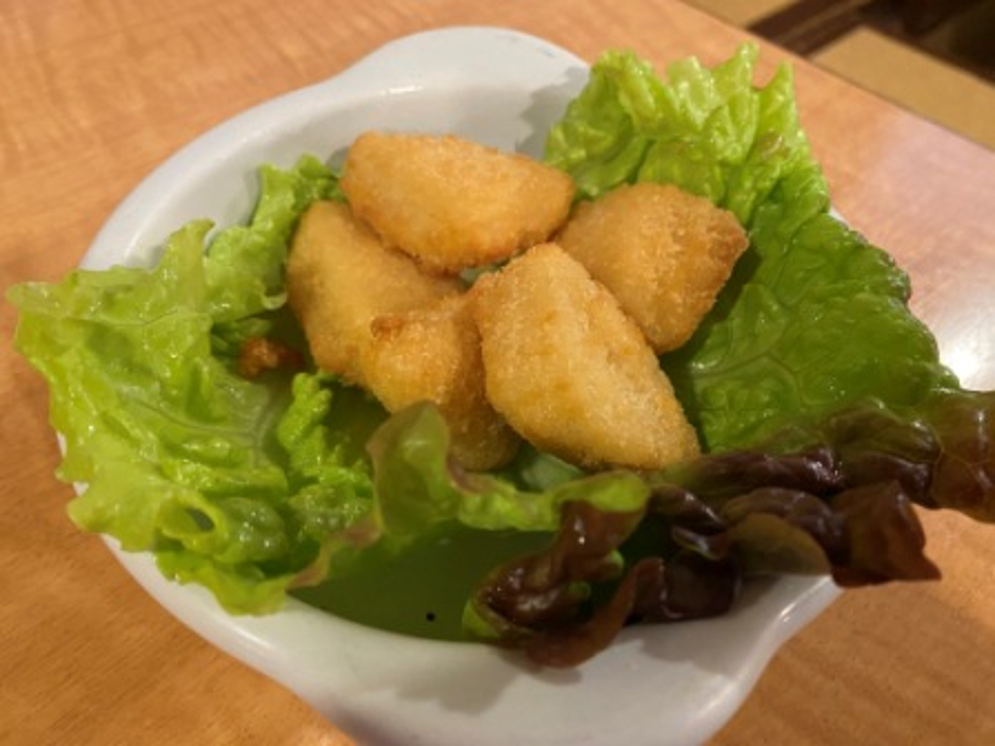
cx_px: 498
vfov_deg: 53.1
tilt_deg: -51.1
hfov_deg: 67.3
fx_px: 747
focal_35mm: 26
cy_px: 373
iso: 500
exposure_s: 1/51
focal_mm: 4.25
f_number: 1.8
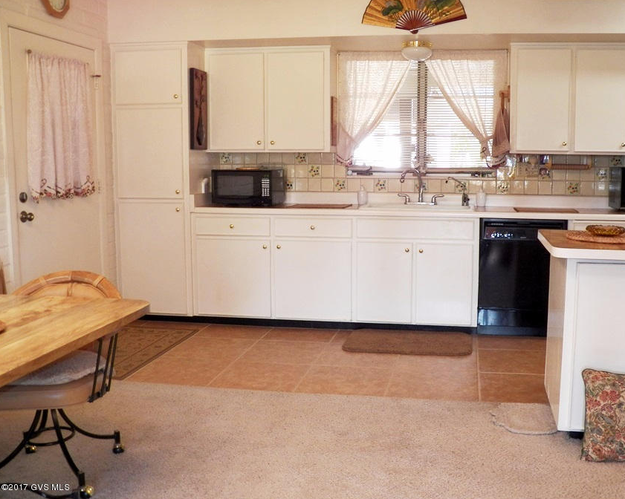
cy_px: 229
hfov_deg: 50.0
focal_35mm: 36
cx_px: 369
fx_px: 666
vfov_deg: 41.1
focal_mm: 5.5
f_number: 2.8
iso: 125
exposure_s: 1/30
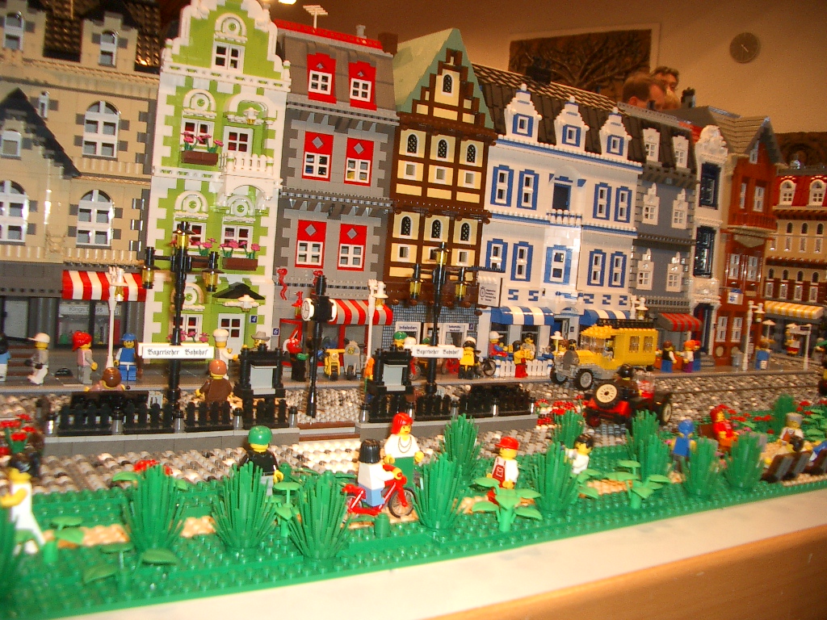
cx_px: 414
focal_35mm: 35
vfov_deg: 40.7
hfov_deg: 52.6
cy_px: 310
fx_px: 836
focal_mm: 5.8
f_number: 2.6
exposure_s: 1/40
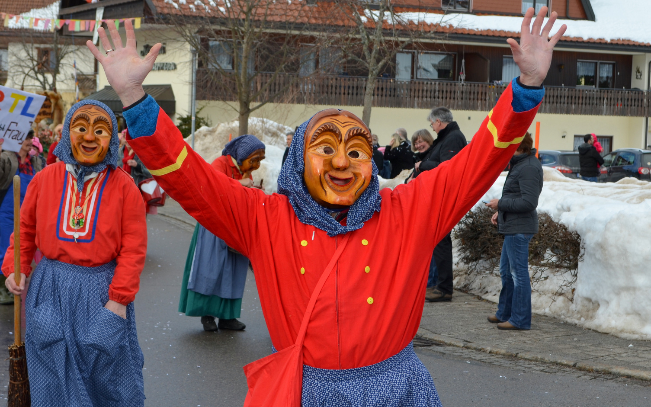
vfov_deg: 20.0
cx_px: 326
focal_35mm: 65
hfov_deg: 31.5
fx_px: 1153
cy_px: 187
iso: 100
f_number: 8
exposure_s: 1/200
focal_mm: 40
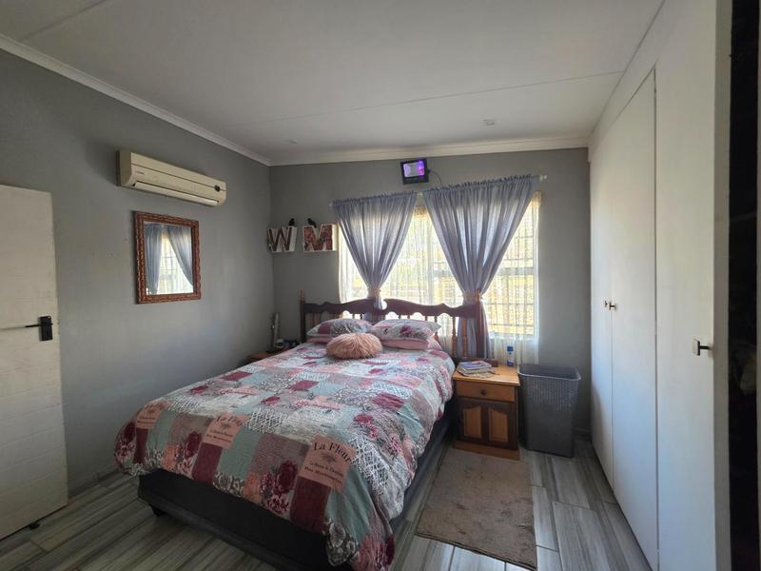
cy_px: 286
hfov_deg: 106.2
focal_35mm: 13
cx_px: 380
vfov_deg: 89.9
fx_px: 286
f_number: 1.9
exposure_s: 1/50.3
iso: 320
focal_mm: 2.2
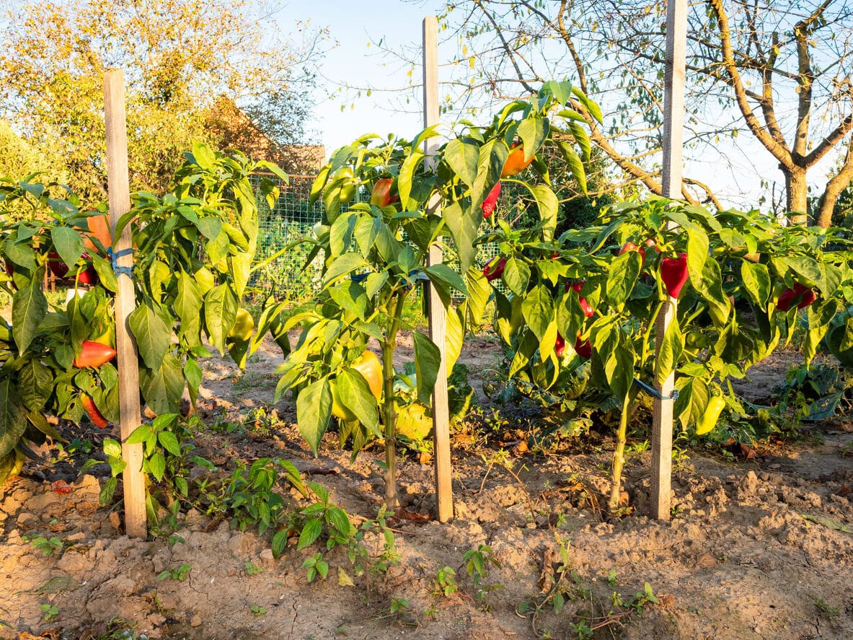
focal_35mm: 30
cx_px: 426
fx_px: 739
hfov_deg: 60.0
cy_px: 320
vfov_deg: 46.8
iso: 200
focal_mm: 15
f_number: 8
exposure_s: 1/40
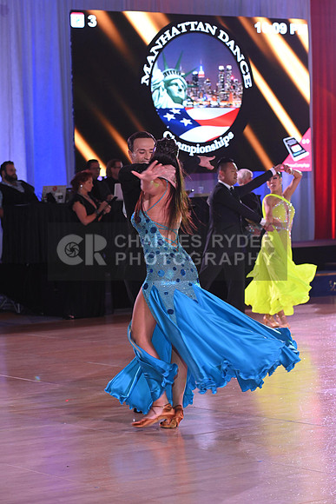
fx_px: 1469
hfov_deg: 13.0
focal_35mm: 105
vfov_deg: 19.5
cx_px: 168
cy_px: 252
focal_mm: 105
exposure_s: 1/200
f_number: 5.6
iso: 1600
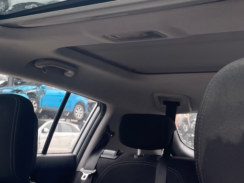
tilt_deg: +15.1
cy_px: 11
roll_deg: -5.0
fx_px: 409
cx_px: 67
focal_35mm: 58
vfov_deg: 24.4
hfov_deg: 32.7
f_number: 1.6
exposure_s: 1/336
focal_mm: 4.2
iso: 32
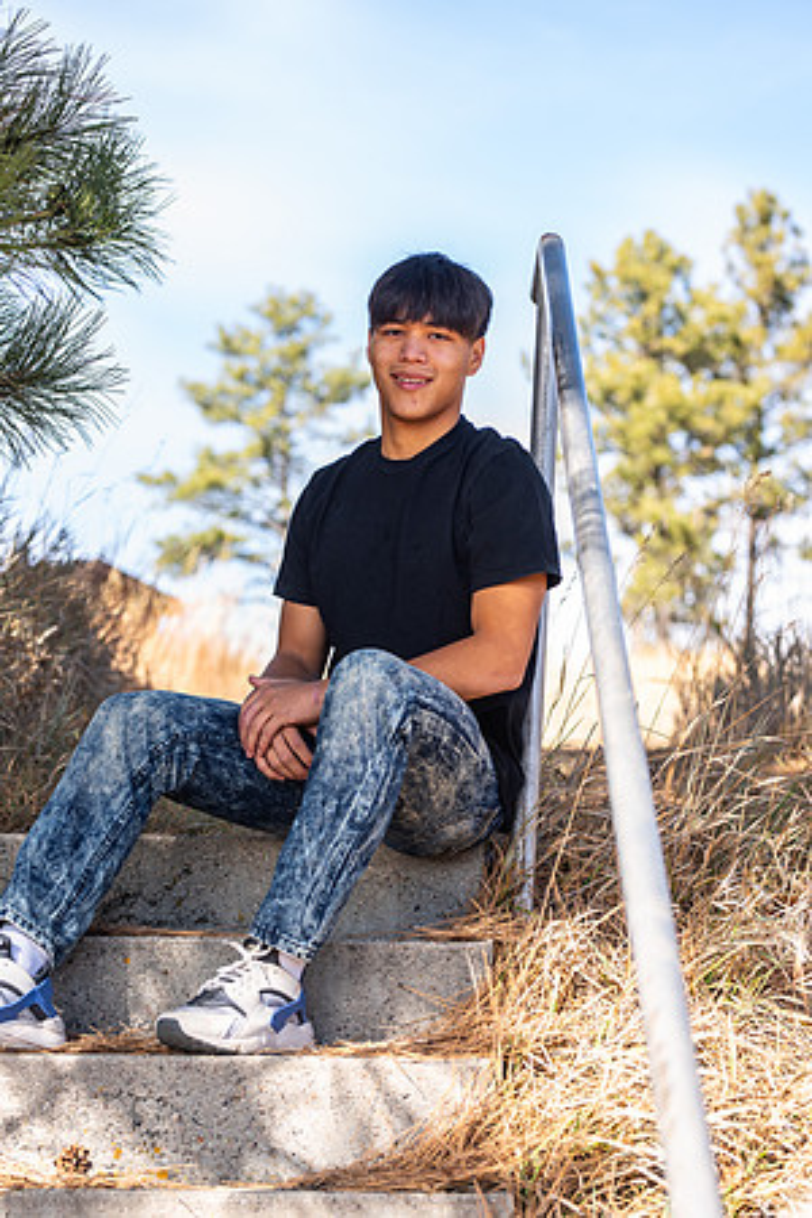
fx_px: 2876
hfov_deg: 16.1
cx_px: 406
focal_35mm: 85
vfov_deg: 23.9
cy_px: 609
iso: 31
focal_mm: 85
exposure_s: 1/125
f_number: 4
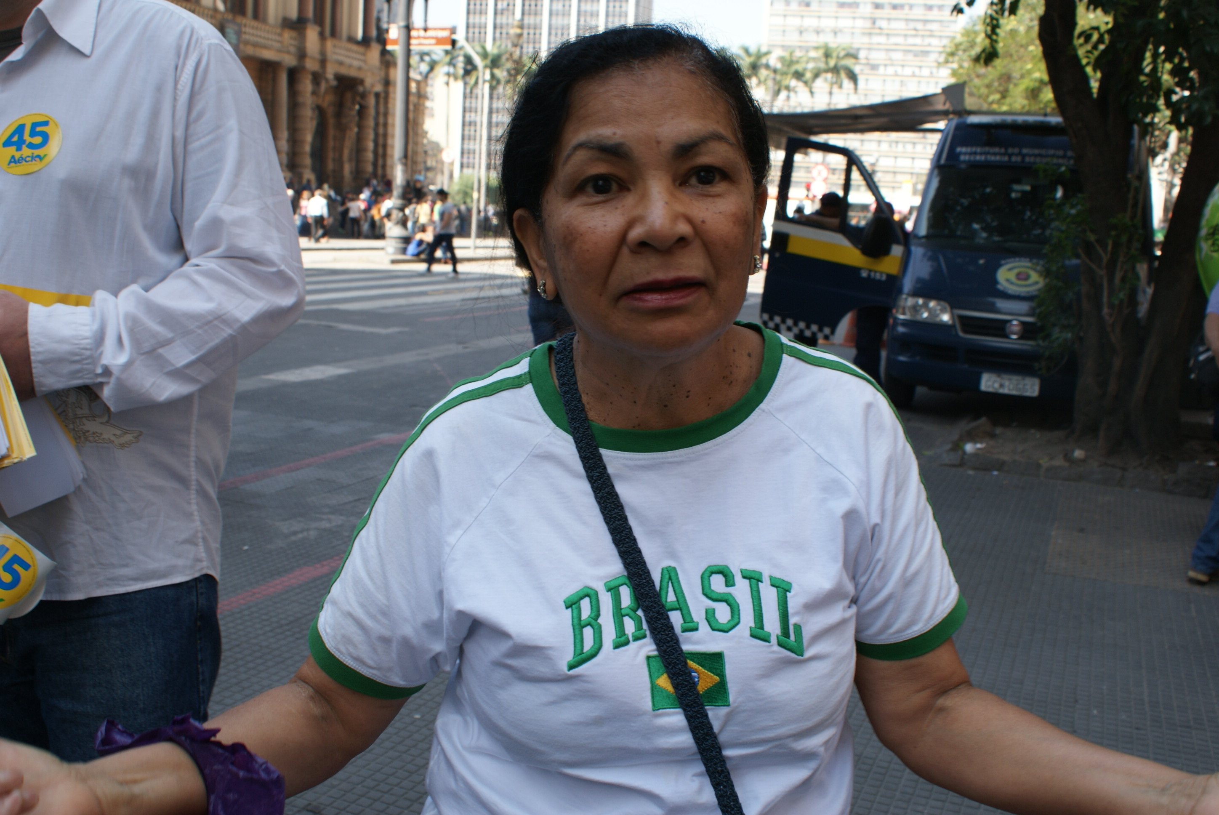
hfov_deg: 57.2
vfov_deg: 40.0
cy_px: 408
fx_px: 1118
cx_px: 610
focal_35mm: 33
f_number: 9
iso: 100
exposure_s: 1/60
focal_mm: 22
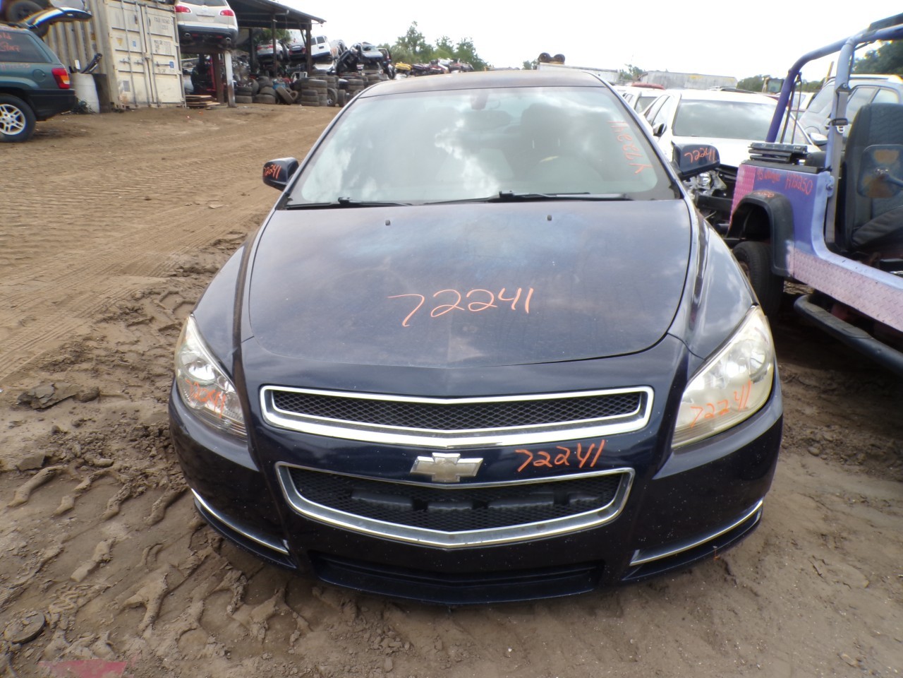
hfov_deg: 71.6
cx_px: 452
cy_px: 339
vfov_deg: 56.8
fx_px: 626
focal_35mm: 24
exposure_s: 1/170
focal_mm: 4.3
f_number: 5.8
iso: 100
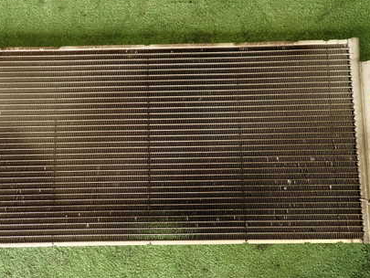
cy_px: 141
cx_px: 153
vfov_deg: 38.7
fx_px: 396
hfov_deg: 49.9
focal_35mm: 37
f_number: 2
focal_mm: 4.5
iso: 200
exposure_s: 1/50
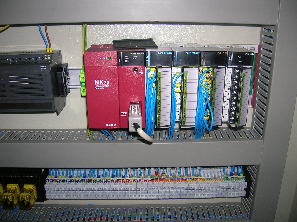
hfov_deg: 54.0
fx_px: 291
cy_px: 111
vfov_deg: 41.7
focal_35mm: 34
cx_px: 148
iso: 50
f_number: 2.9
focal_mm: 5.7
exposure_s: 1/60.1
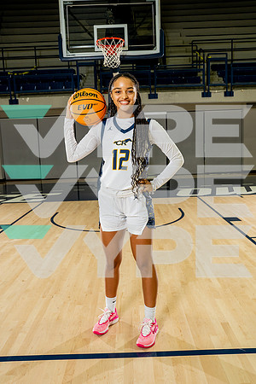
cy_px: 192
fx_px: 331
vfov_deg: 60.3
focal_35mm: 31
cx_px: 128
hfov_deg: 42.3
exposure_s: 1/250
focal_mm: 31
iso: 640
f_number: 8
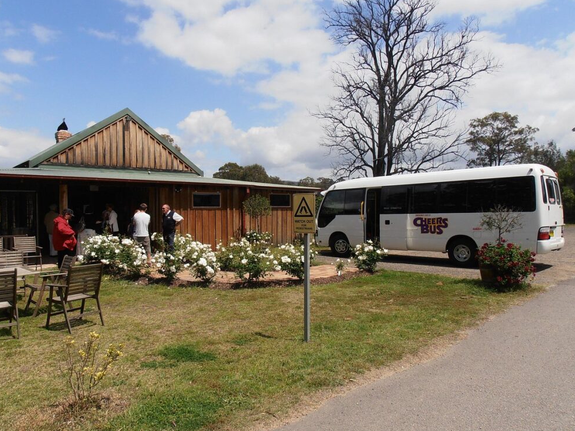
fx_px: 415
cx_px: 278
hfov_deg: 69.4
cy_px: 220
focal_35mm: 25
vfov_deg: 54.9
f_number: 7.9
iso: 80
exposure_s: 1/320
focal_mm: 4.2
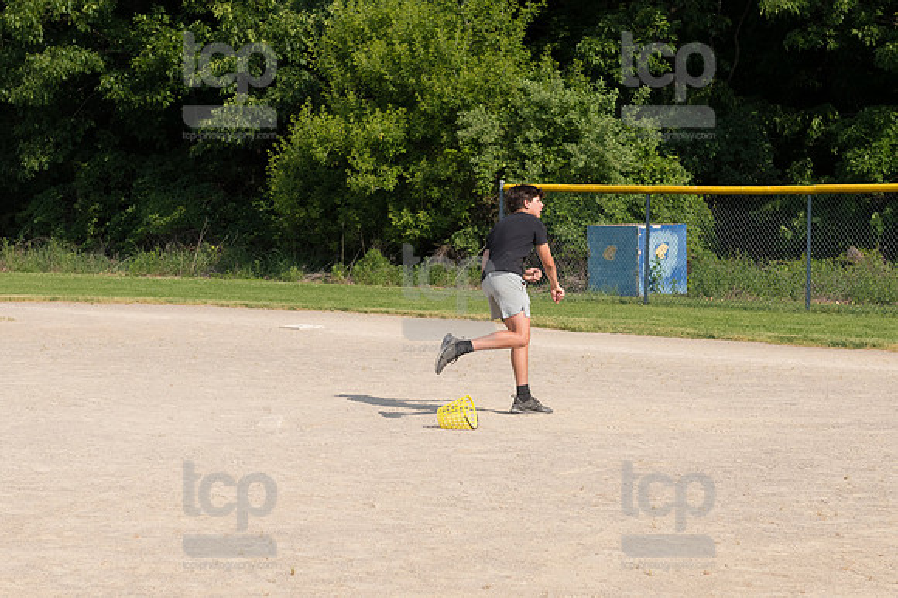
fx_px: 2618
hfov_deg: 19.5
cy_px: 299
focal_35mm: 105
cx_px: 449
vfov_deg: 13.0
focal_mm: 70
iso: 640
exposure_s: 1/2000
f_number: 6.3
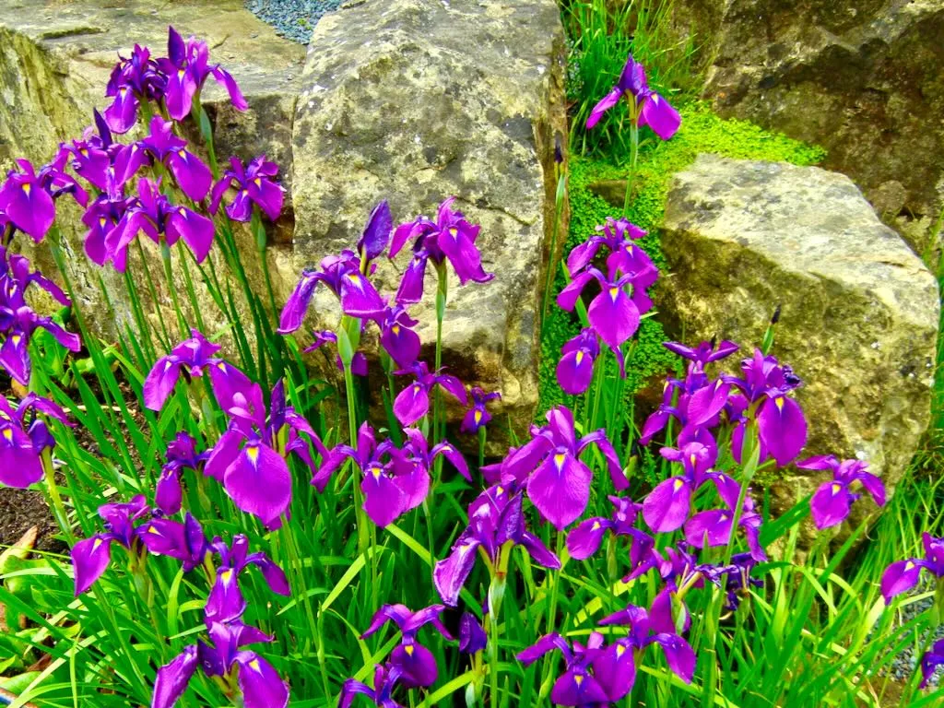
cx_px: 472
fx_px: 818
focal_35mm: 30
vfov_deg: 46.8
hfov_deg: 60.0
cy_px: 354
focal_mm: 5.4
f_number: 3.5
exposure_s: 1/486
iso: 160
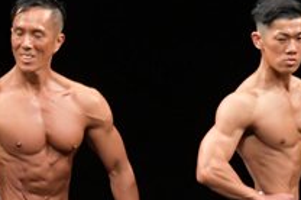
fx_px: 6762
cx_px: -54
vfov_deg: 1.7
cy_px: 307
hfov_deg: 2.5
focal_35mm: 810
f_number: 5.6
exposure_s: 1/400
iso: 3200
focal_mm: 145
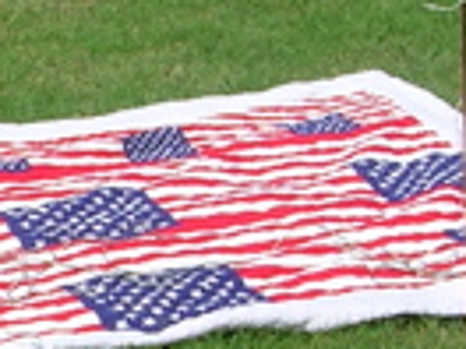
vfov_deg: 8.0
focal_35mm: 184
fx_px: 2477
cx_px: -21
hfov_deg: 10.6
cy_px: 321
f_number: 5.6
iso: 50
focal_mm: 5.8
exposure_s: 1/356
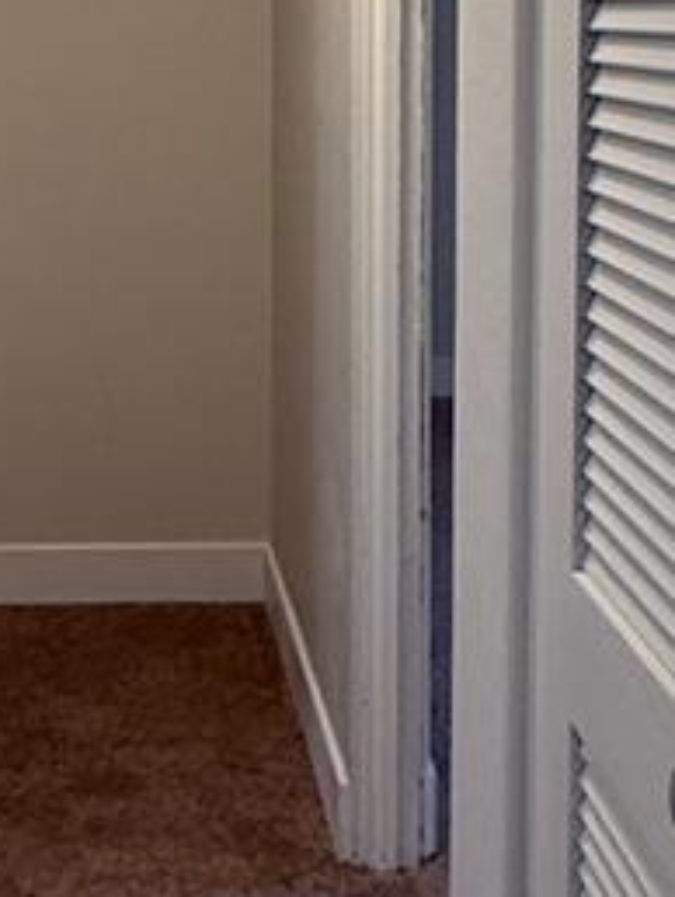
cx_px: 97
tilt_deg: -3.9
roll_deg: +0.8
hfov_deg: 22.2
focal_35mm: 65
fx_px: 1687
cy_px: 153
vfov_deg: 29.0
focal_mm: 2.22
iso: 250
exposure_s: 1/120
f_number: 2.2
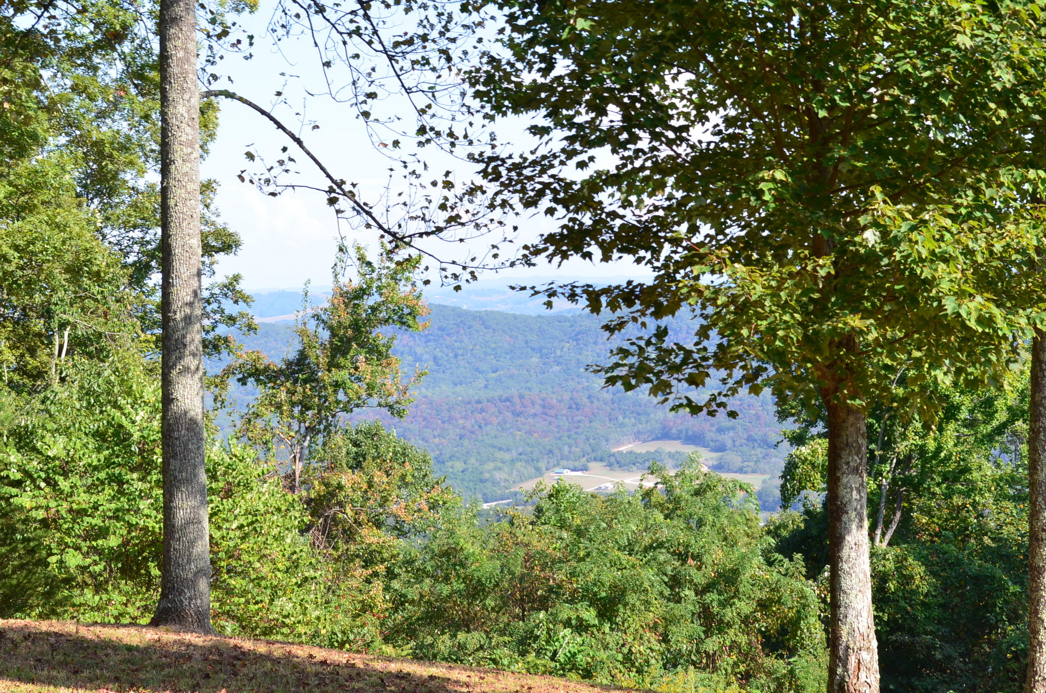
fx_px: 2175
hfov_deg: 27.0
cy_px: 346
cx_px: 523
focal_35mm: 75
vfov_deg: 18.1
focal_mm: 50
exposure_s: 1/200
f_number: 10
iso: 400
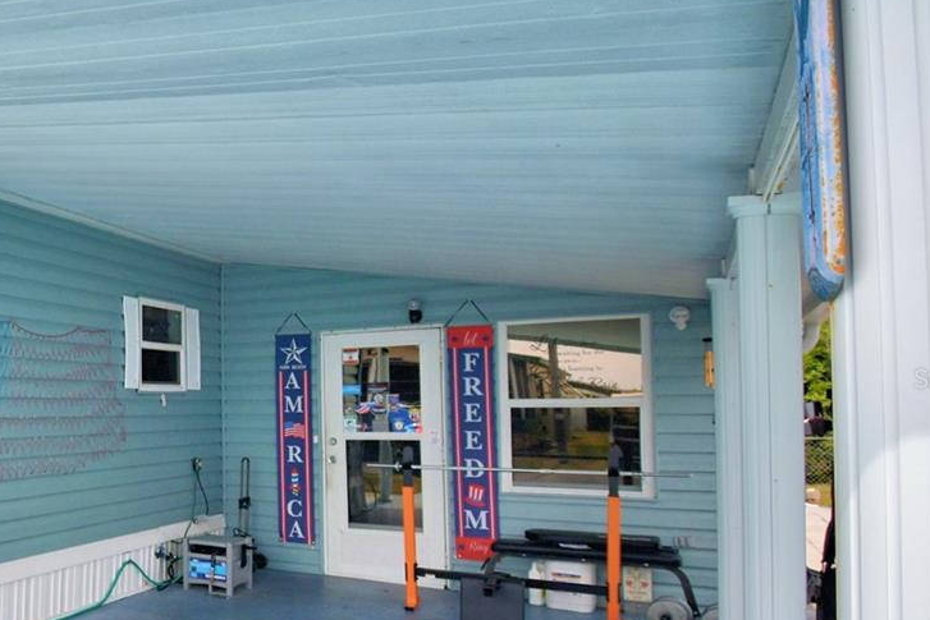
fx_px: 853
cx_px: 5
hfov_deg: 47.7
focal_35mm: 33
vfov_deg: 39.8
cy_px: 378
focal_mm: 10
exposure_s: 1/800
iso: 100
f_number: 4.5
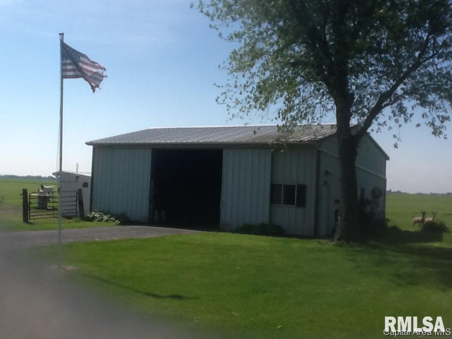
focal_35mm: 44
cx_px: 226
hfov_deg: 42.9
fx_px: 575
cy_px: 170
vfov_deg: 32.9
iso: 40
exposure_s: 1/2058
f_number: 2.4
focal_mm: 2.03
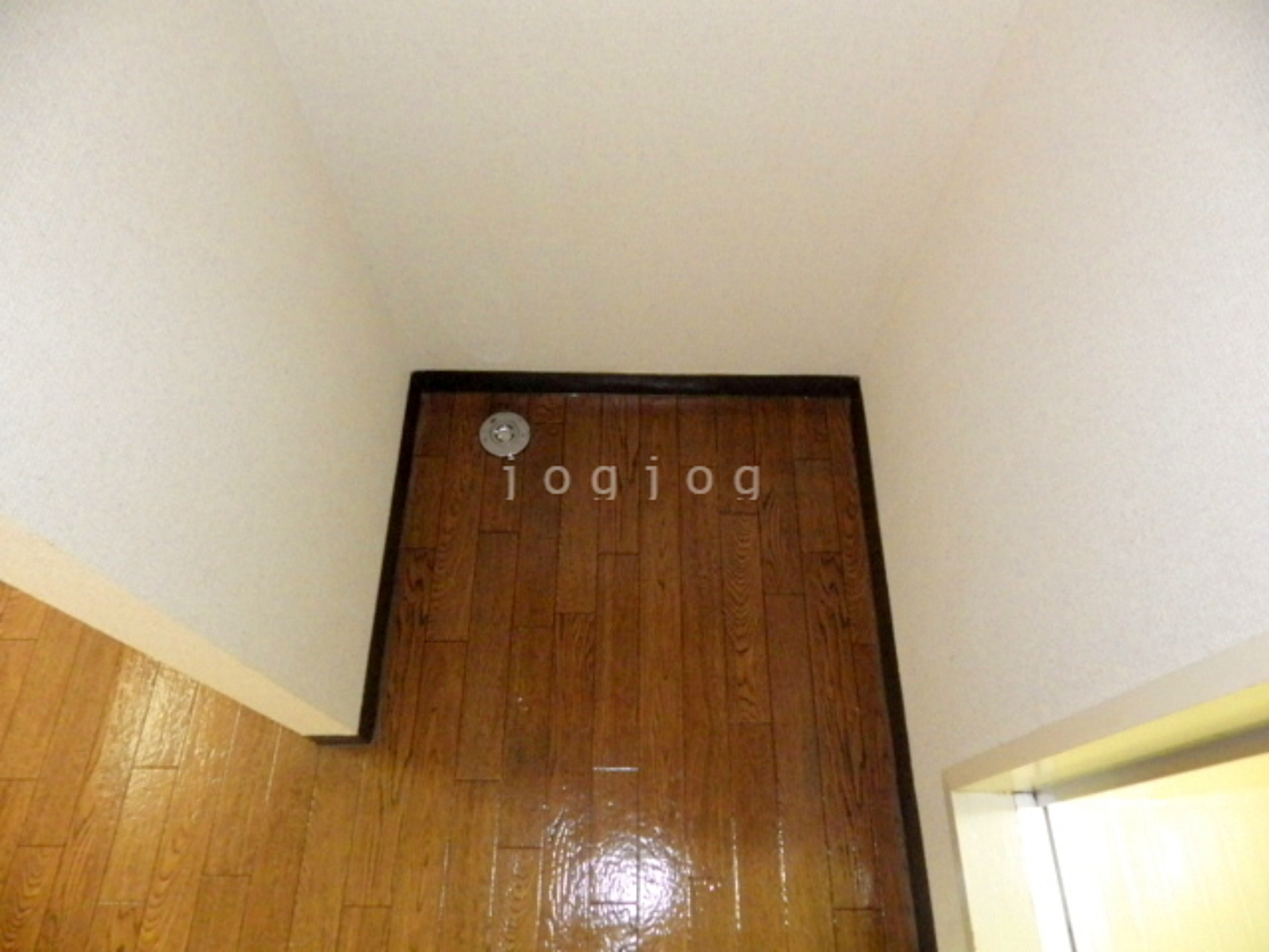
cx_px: 634
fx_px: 807
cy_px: 476
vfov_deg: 61.1
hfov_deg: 76.4
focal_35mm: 22
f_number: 3.1
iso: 640
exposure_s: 1/20
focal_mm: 4
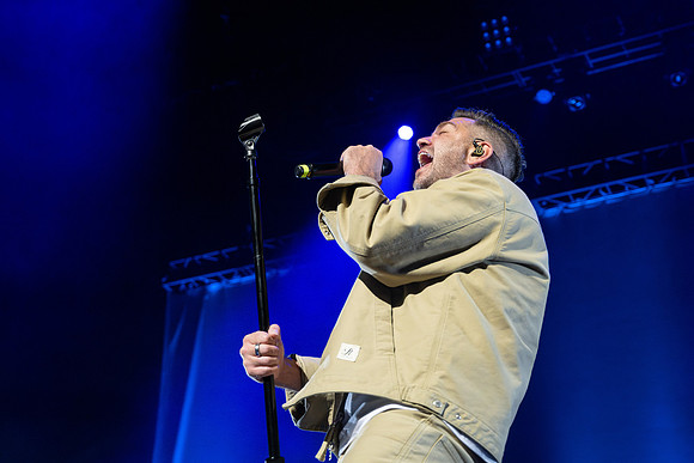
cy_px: 217
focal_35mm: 53
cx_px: 368
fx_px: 1023
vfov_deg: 25.5
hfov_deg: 37.5
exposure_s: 1/320
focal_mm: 50
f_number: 4
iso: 5000
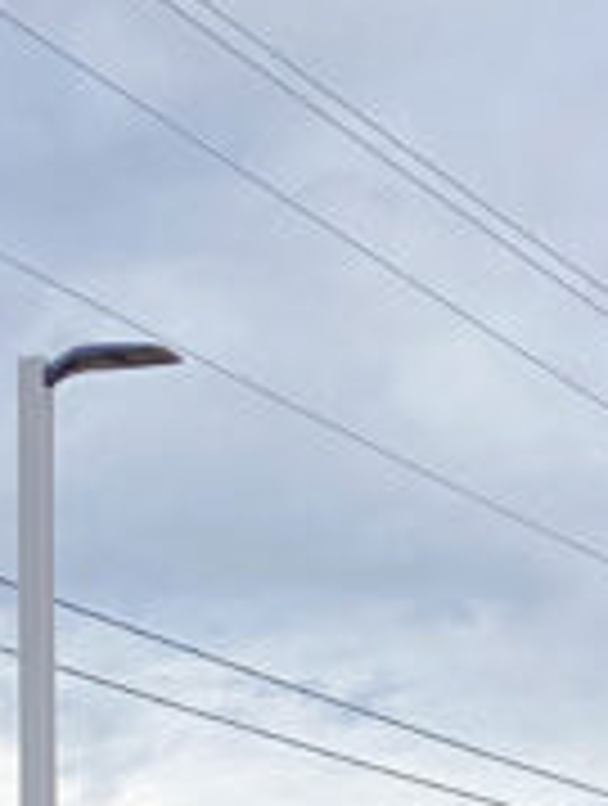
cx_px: 1315
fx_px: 4130
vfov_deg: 9.7
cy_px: 2040
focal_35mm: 177
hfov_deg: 7.9
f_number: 2.4
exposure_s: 1/747
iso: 25
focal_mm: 3.3
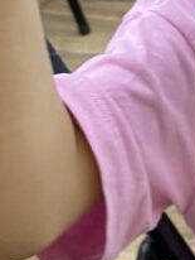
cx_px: 381
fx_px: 944
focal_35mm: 126
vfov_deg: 14.4
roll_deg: +2.5
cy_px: -145
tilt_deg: -18.2
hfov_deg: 10.8
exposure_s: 1/50
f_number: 1.8
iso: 80
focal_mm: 4.25
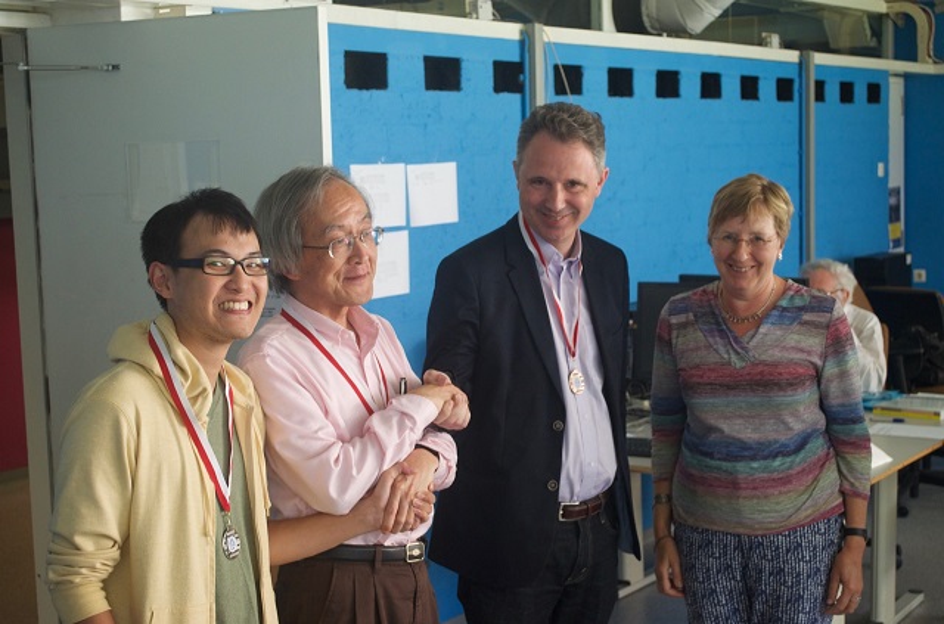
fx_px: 1569
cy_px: 312
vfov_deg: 22.5
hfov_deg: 33.5
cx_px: 472
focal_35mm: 60
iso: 800
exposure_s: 1/60
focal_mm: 40
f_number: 5.3
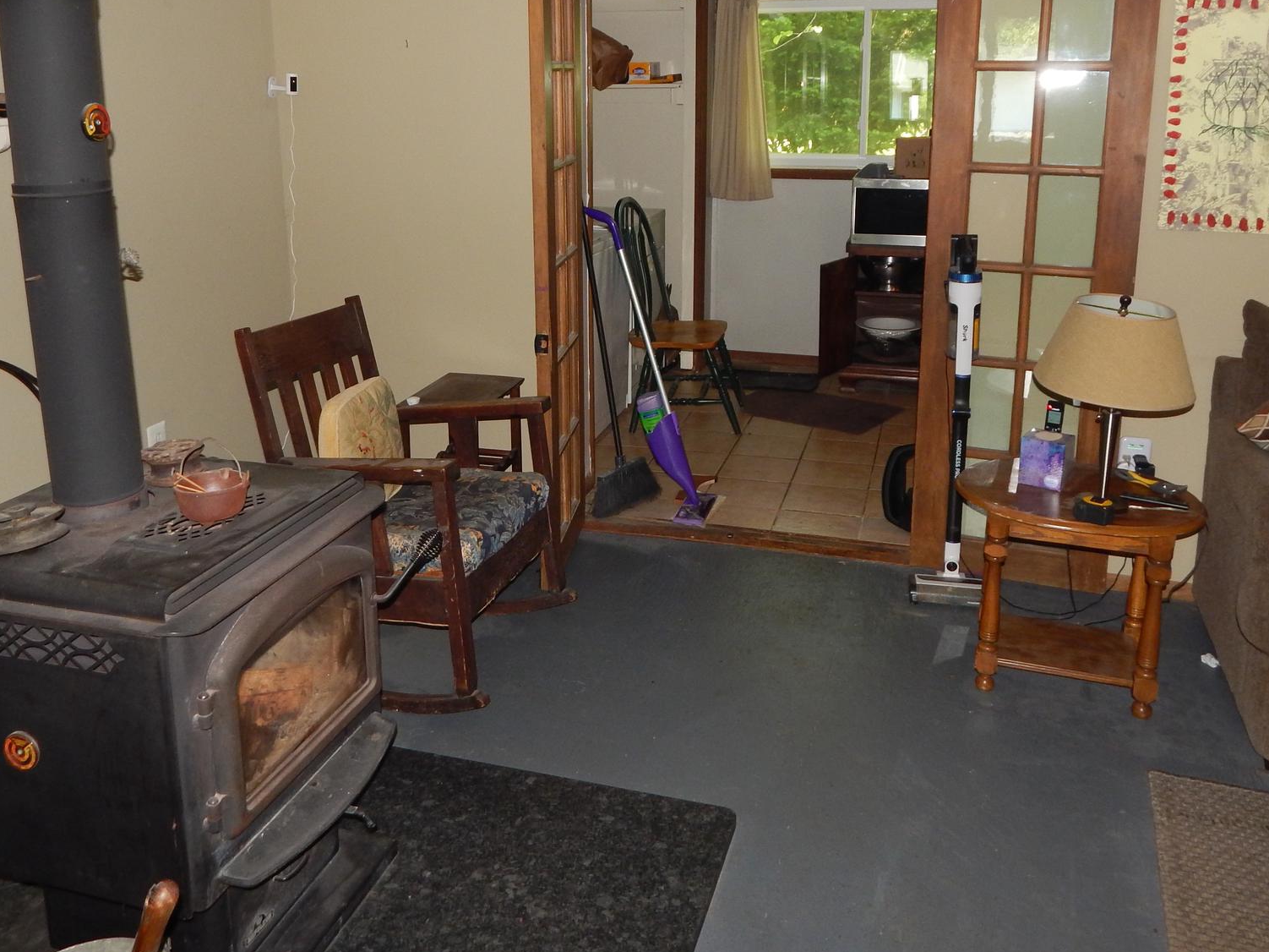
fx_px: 1100
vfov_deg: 46.2
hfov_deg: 60.0
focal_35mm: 30
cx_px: 619
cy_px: 328
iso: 200
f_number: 3
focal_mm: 4
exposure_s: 1/30
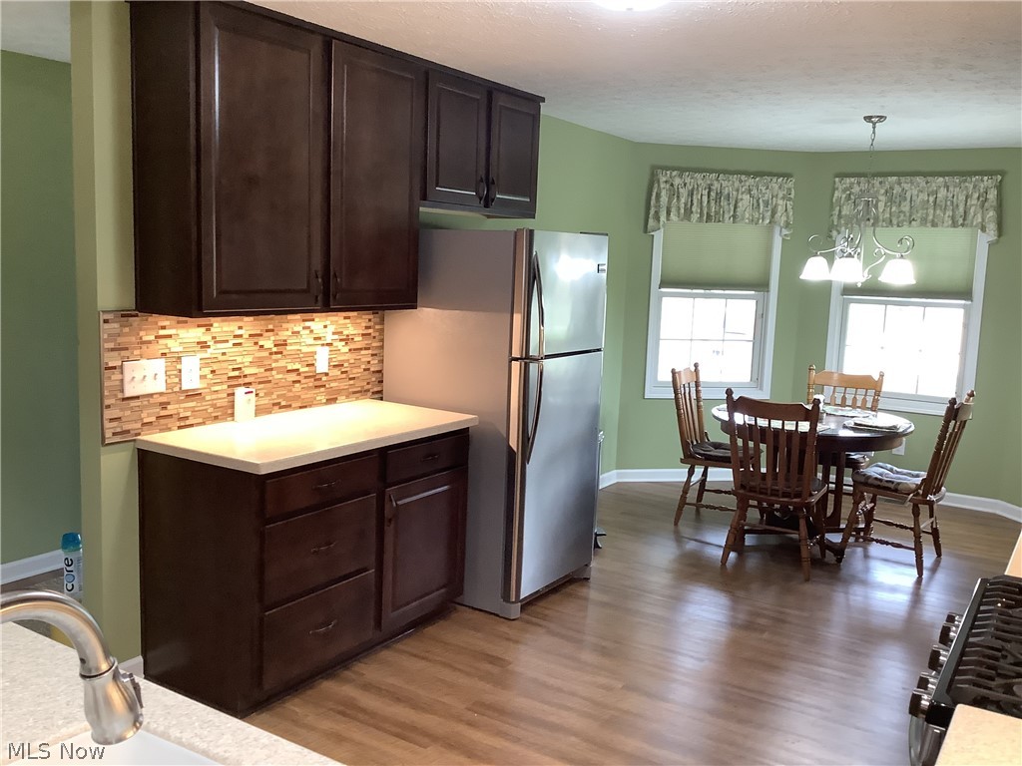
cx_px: 511
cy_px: 383
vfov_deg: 45.4
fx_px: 915
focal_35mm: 31
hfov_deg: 58.4
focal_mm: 3.3
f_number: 2.4
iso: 200
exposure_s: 1/60
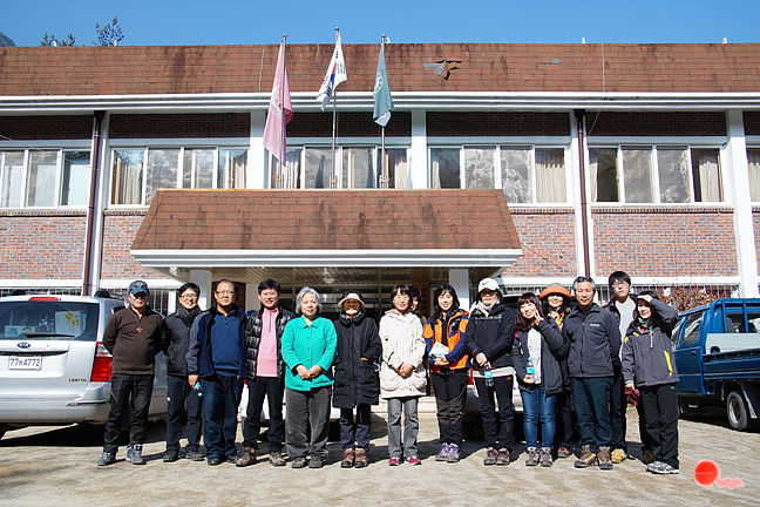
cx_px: 380
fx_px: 665
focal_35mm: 32
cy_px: 254
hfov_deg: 59.5
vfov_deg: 41.7
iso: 400
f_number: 5.6
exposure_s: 1/1600
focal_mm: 21
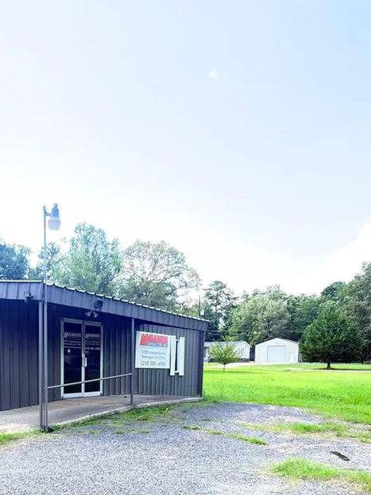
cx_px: 75
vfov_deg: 54.0
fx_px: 443
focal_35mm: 31
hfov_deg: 43.3
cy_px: 404
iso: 32
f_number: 2.2
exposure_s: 1/121
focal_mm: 2.22
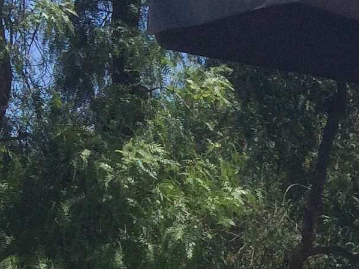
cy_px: 558
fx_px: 1638
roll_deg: -0.7
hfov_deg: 10.4
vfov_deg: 8.8
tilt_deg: -7.6
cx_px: 918
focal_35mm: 158
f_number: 2.2
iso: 32
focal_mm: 4.15
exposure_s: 1/2564
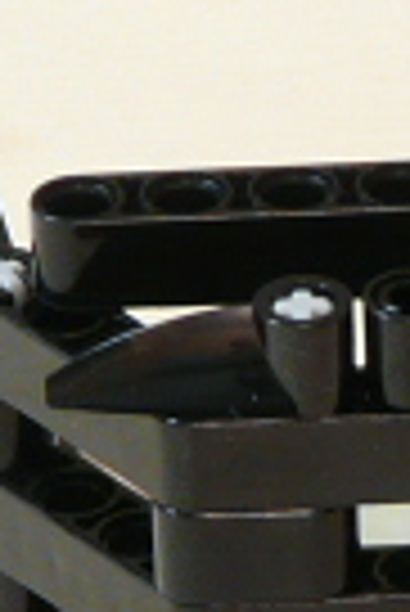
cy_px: 580
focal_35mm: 522
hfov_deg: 2.6
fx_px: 8894
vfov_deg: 3.9
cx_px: 924
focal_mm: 11.1
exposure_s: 1/2.5
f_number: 3.2
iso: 100
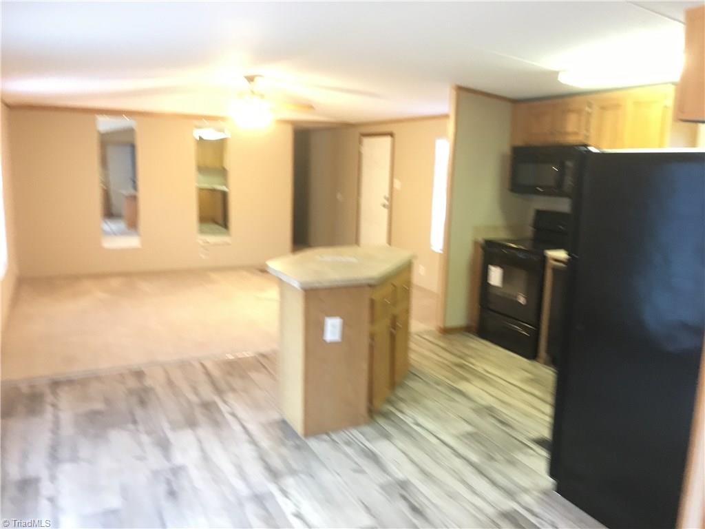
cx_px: 352
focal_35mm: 29
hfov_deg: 61.7
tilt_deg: -5.9
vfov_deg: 48.2
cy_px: 264
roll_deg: -1.1
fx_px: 591
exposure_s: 1/15
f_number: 2.2
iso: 250
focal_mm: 4.15
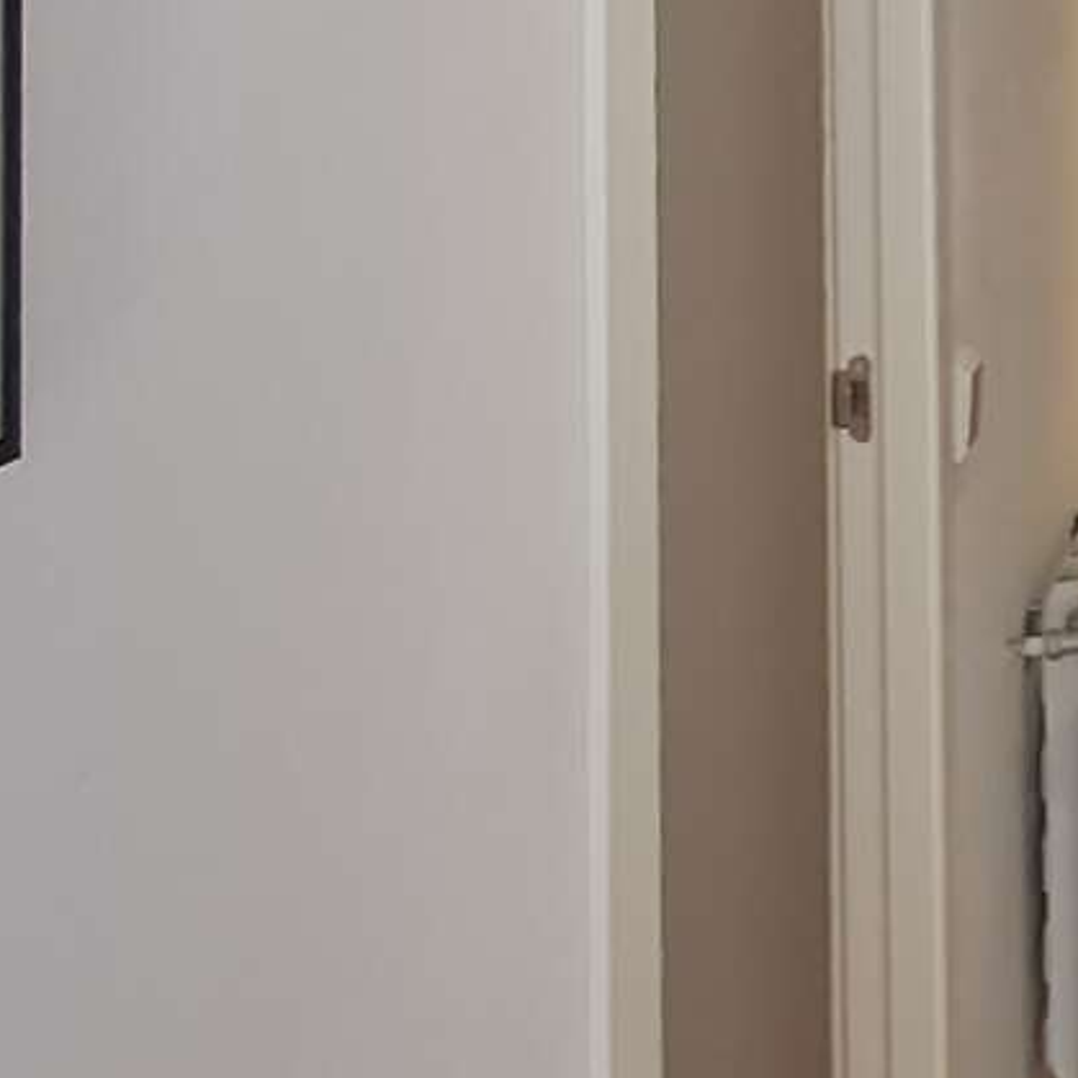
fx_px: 2537
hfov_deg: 22.8
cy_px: -313
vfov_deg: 21.7
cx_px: 1145
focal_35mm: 72
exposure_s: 1/40
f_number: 2.2
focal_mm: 1.64
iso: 200
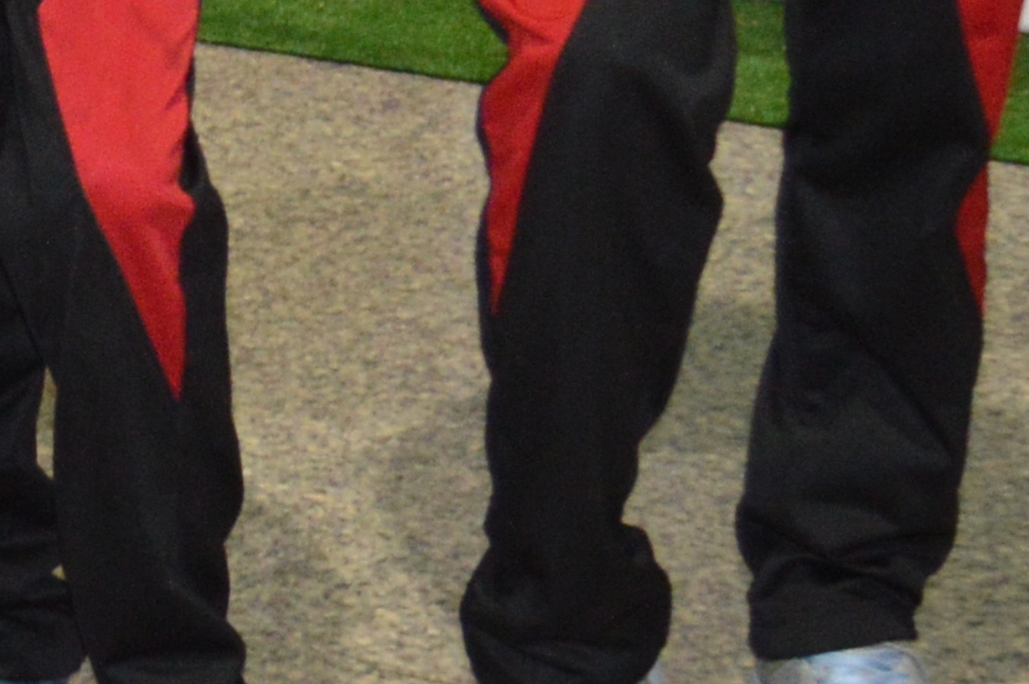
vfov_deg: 6.5
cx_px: -939
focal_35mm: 203
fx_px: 5797
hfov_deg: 9.6
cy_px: -726
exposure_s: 1/60
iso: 560
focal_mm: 20
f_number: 3.8
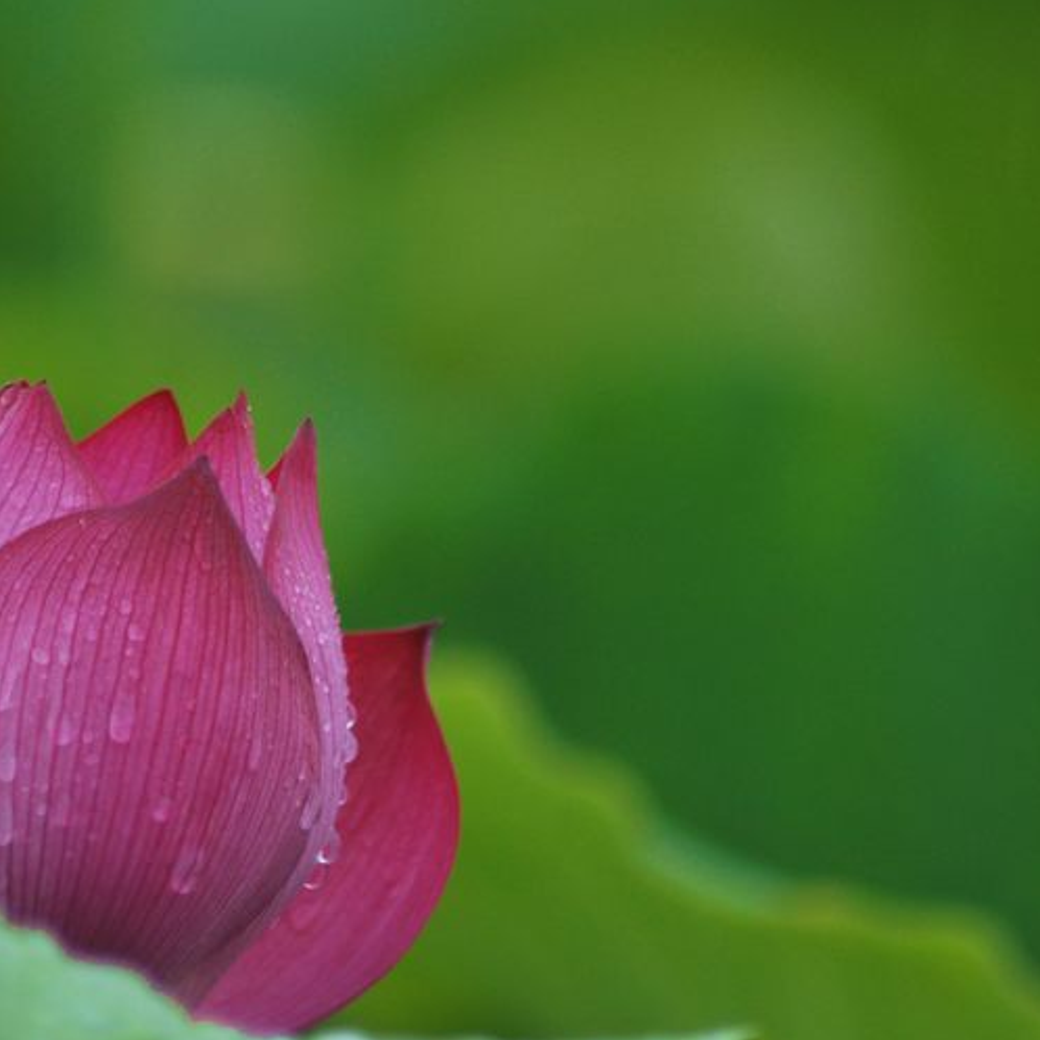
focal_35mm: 633
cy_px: 533
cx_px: 289
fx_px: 21516
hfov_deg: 2.8
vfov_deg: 2.8
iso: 250
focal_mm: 300
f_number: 5.6
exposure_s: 1/200
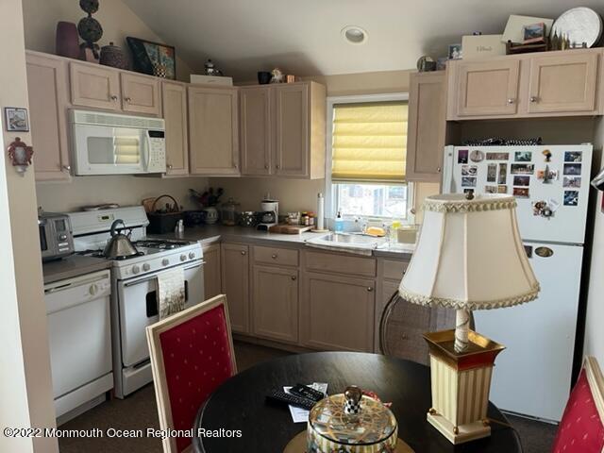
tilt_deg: -8.4
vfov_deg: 53.1
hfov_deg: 67.3
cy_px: 226
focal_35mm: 26
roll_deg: -0.6
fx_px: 454
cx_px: 302
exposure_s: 1/60
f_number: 1.6
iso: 125
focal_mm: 5.1
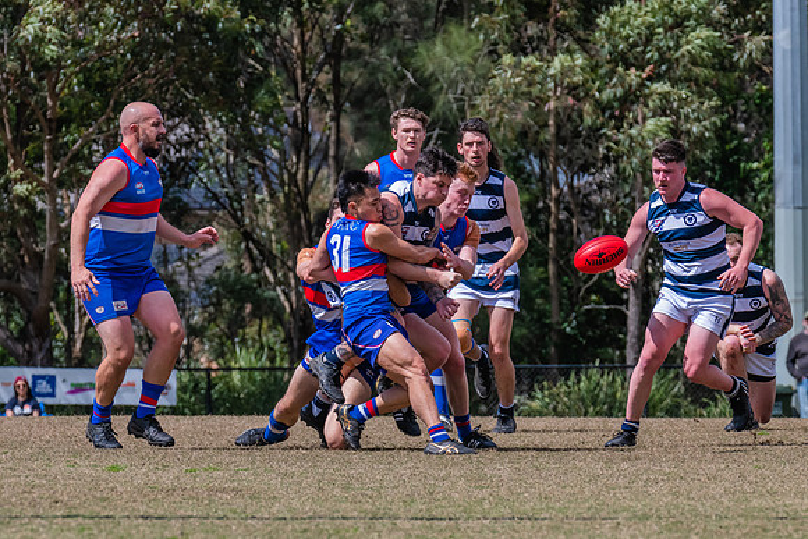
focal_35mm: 418
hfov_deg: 4.9
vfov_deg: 3.3
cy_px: 351
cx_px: 271
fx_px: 9389
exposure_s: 1/1600
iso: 800
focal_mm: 290
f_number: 9
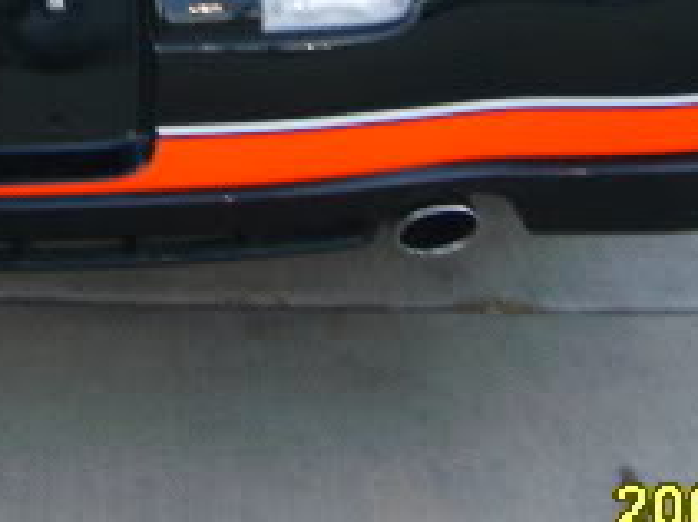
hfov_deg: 18.0
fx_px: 2136
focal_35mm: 106
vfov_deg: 13.4
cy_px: -188
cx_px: -23
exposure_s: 1/20
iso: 139
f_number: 2.8
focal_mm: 5.8
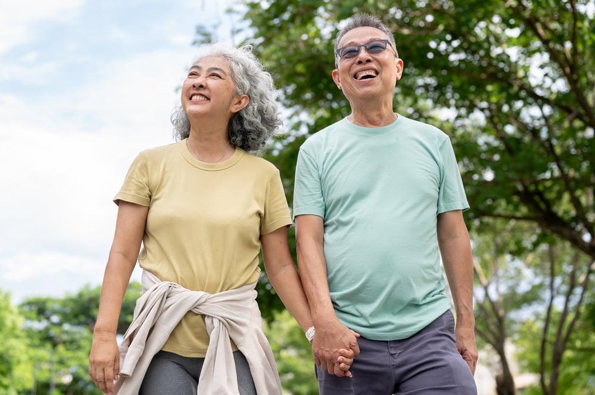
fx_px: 974
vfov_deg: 22.9
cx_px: 259
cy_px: 177
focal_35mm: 59
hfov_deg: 33.9
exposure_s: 1/640
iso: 100
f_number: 2.8
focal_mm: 50
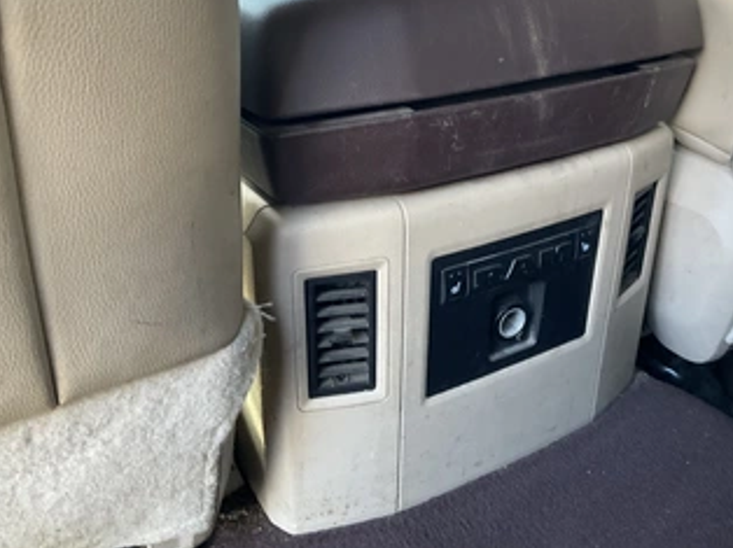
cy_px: 205
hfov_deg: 49.9
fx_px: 783
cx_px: 439
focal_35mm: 37
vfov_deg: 38.4
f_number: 1.8
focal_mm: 3
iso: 125
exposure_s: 1/60
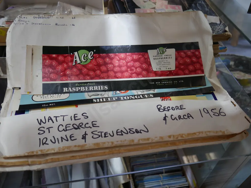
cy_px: 94
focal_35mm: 32
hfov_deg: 56.8
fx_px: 232
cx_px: 126
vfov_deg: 44.2
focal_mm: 16
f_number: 3.6
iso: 400
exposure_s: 1/60
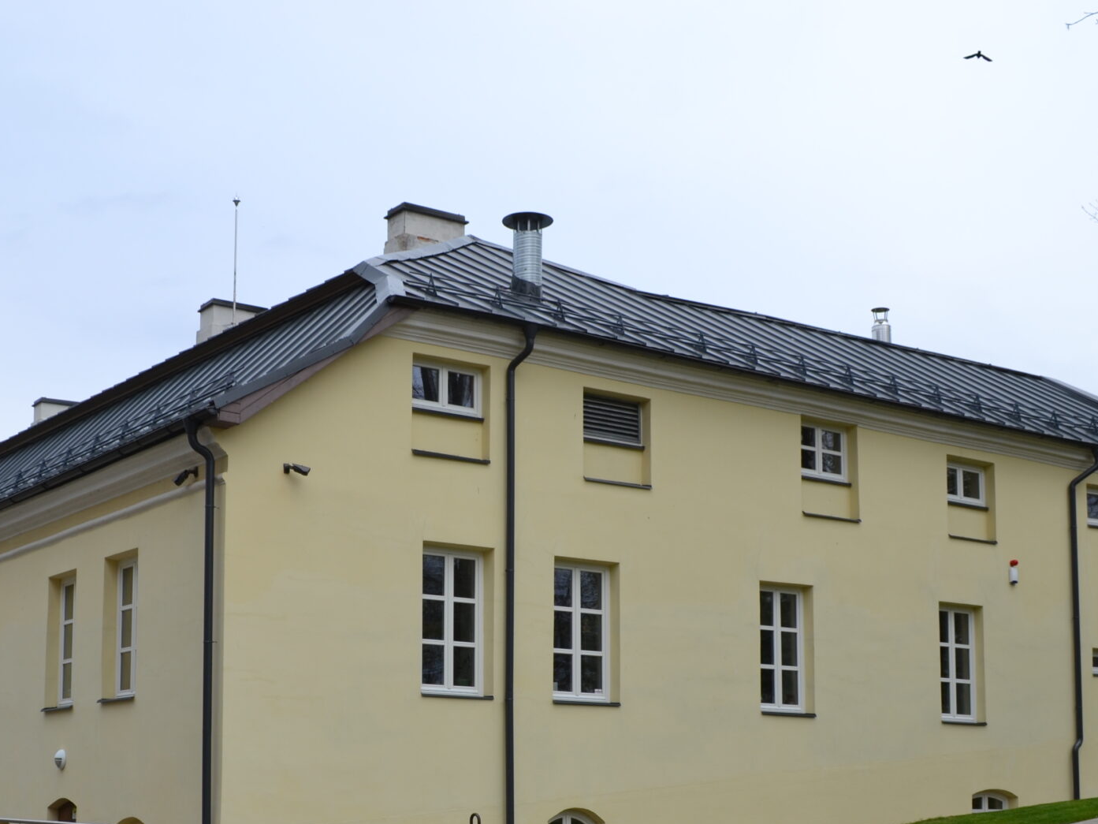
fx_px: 1681
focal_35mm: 53
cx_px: 422
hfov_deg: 36.0
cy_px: 629
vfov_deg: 27.1
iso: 100
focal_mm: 20
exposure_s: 1/250
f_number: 8
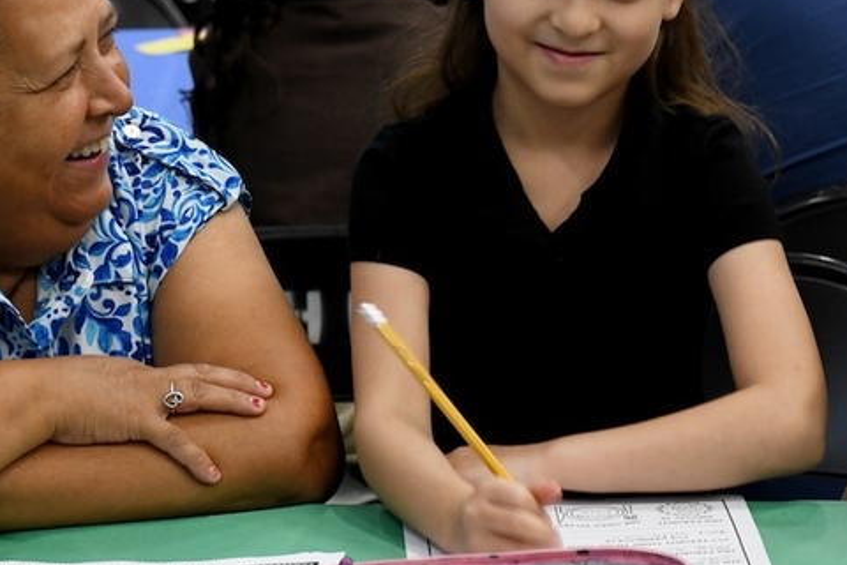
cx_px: 478
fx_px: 4870
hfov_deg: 9.9
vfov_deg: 6.6
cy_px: 72
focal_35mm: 207
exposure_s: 1/60
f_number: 5.6
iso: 2000
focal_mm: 65
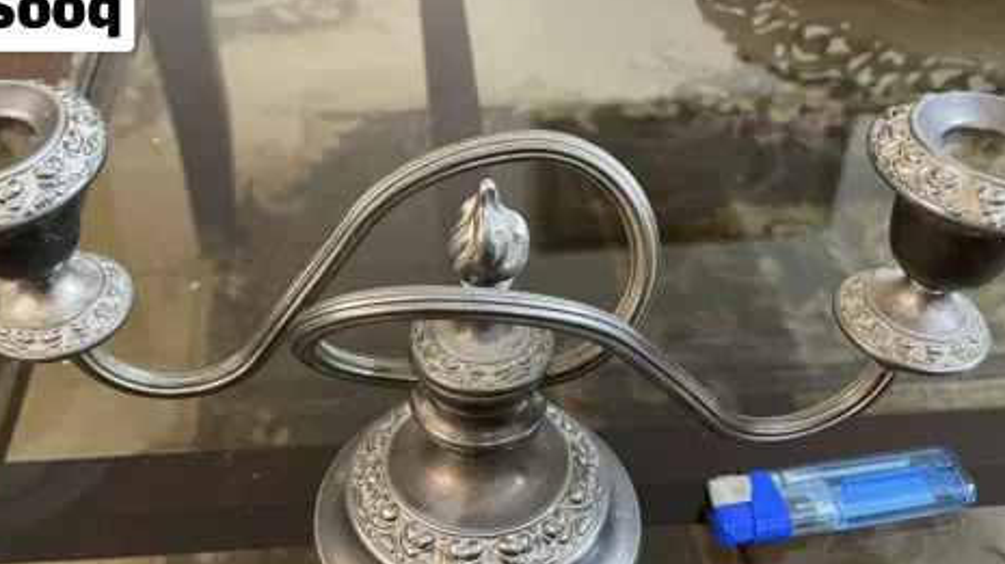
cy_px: 363
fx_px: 1039
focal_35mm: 39
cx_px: 460
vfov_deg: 30.2
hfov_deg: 51.6
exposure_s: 1/25
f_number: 1.6
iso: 500
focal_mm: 4.2
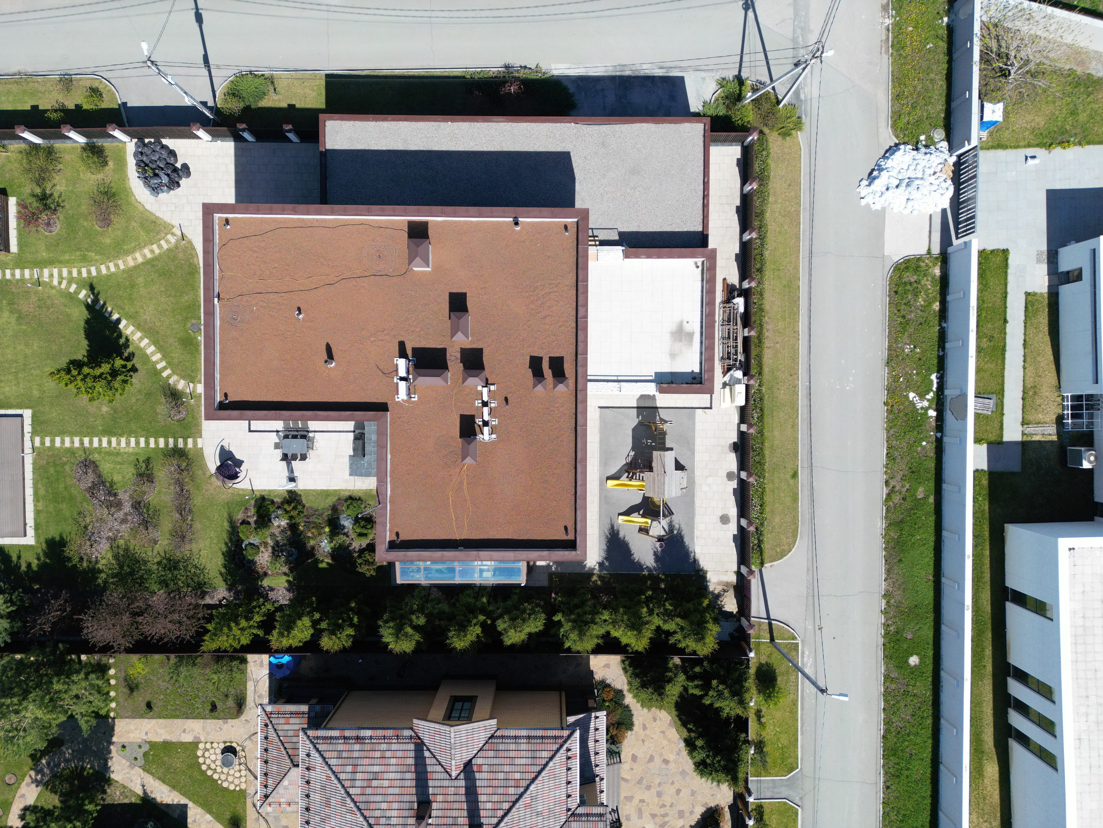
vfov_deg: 56.8
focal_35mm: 24
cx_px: 552
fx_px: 765
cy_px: 414
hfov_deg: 71.6
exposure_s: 1/2500
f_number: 1.7
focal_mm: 6.72
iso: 150
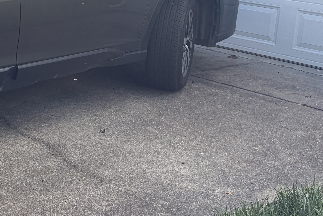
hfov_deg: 25.0
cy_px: 15
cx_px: -86
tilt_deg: -8.9
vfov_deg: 18.8
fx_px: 637
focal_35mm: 71
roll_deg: -1.4
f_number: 1.6
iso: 50
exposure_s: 1/660
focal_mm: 5.96
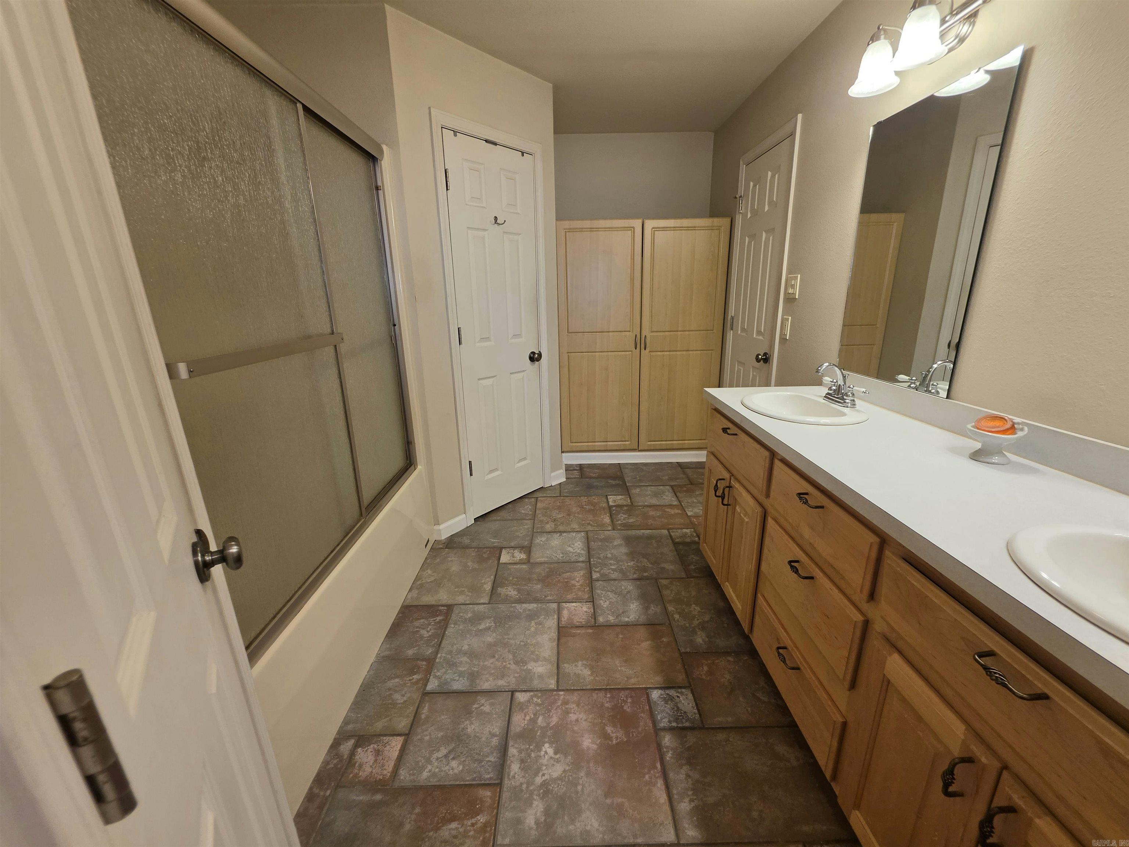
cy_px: 424
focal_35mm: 13
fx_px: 424
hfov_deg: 106.2
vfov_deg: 89.9
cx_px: 564
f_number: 1.9
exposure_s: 1/120
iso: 125
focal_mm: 2.2
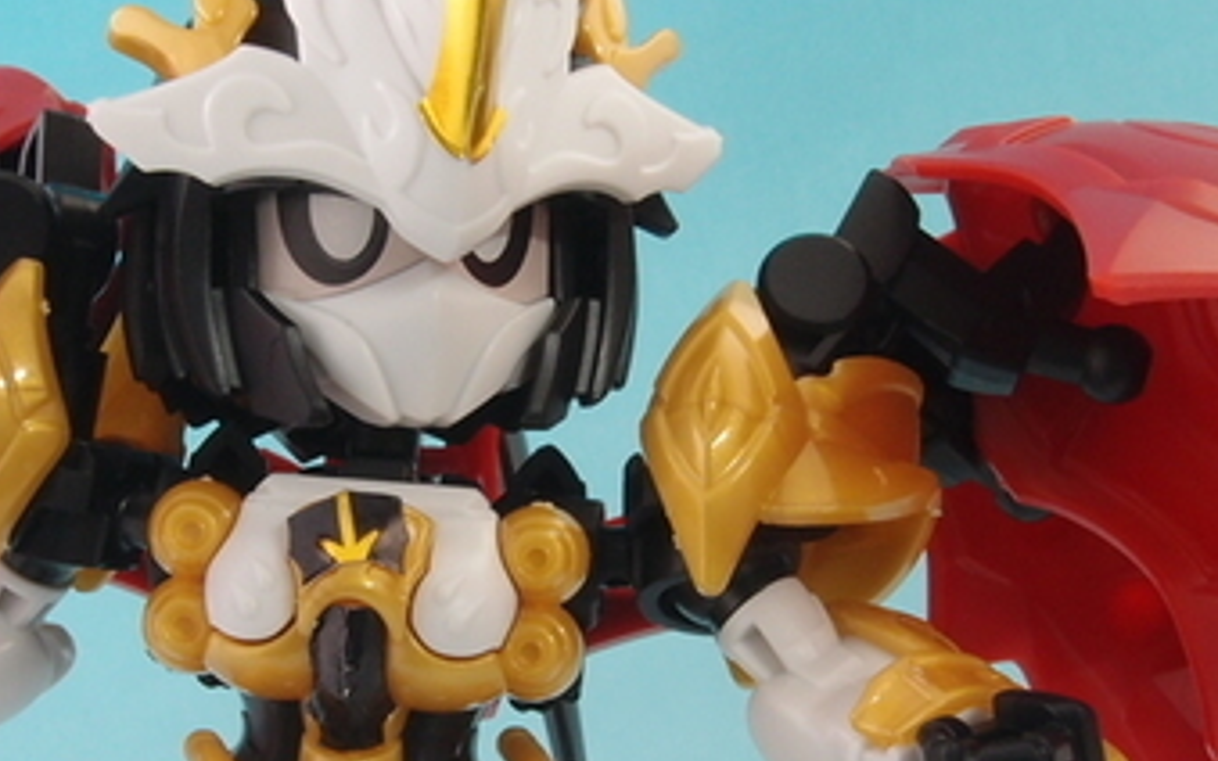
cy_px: 538
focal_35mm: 80
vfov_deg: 16.3
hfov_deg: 25.8
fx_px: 2656
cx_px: 492
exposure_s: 1
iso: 100
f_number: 8
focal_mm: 6.87
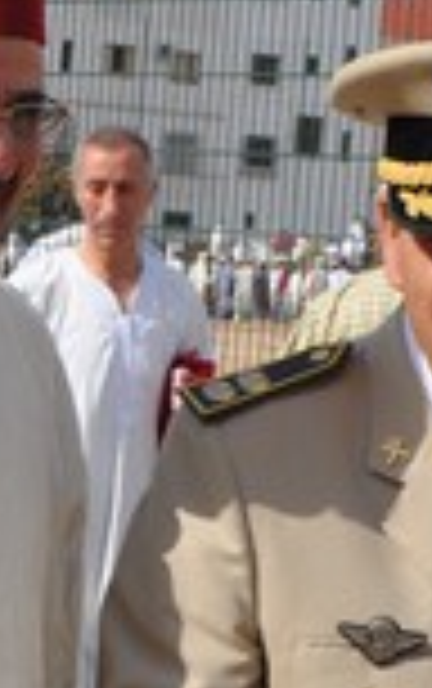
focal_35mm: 223
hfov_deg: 5.8
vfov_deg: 9.4
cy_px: 353
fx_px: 4191
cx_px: -378
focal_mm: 35
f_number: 10
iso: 200
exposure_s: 1/400
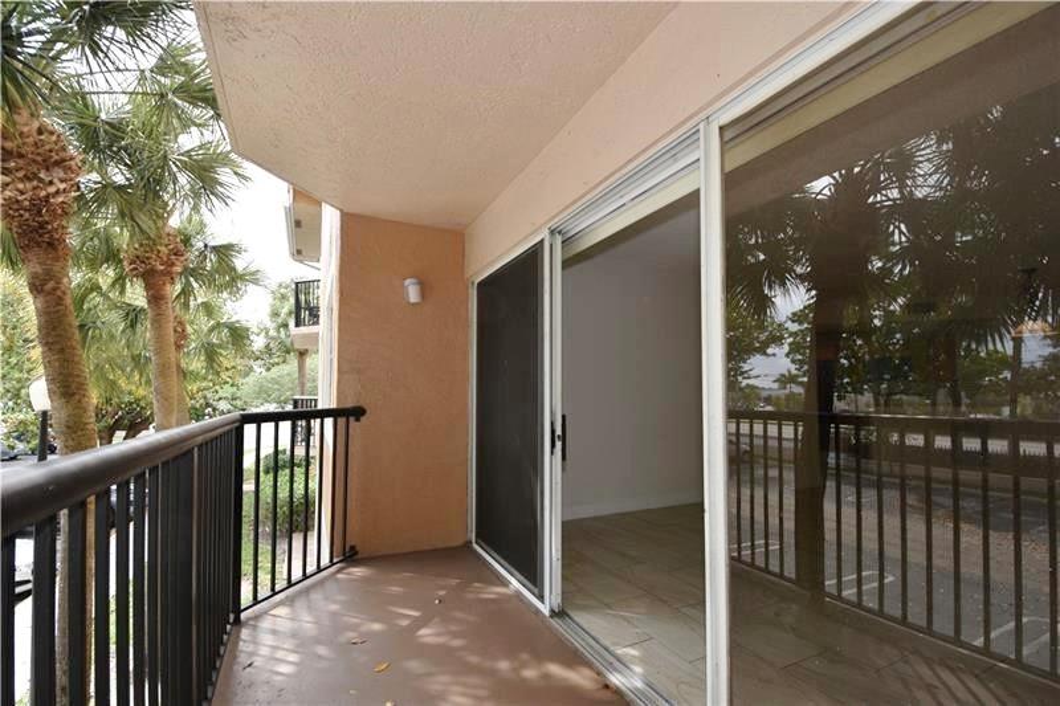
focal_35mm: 15
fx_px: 442
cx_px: 530
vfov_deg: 77.3
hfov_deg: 100.4
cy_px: 353
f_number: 5.6
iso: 100
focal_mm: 10
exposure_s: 1/125
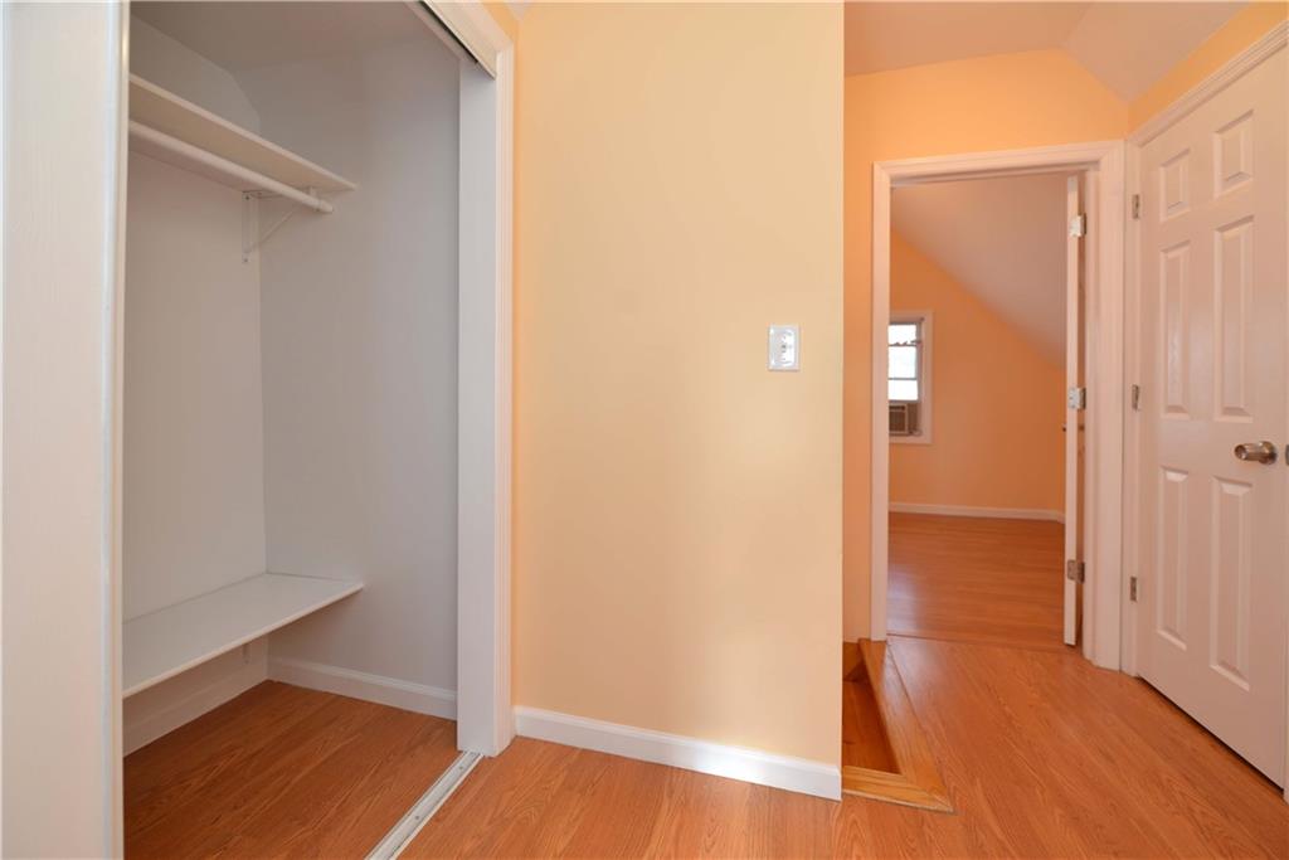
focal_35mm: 14
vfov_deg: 81.2
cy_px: 430
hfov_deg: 104.2
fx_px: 501
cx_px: 644
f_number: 4
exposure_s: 1/60
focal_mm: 14
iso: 250
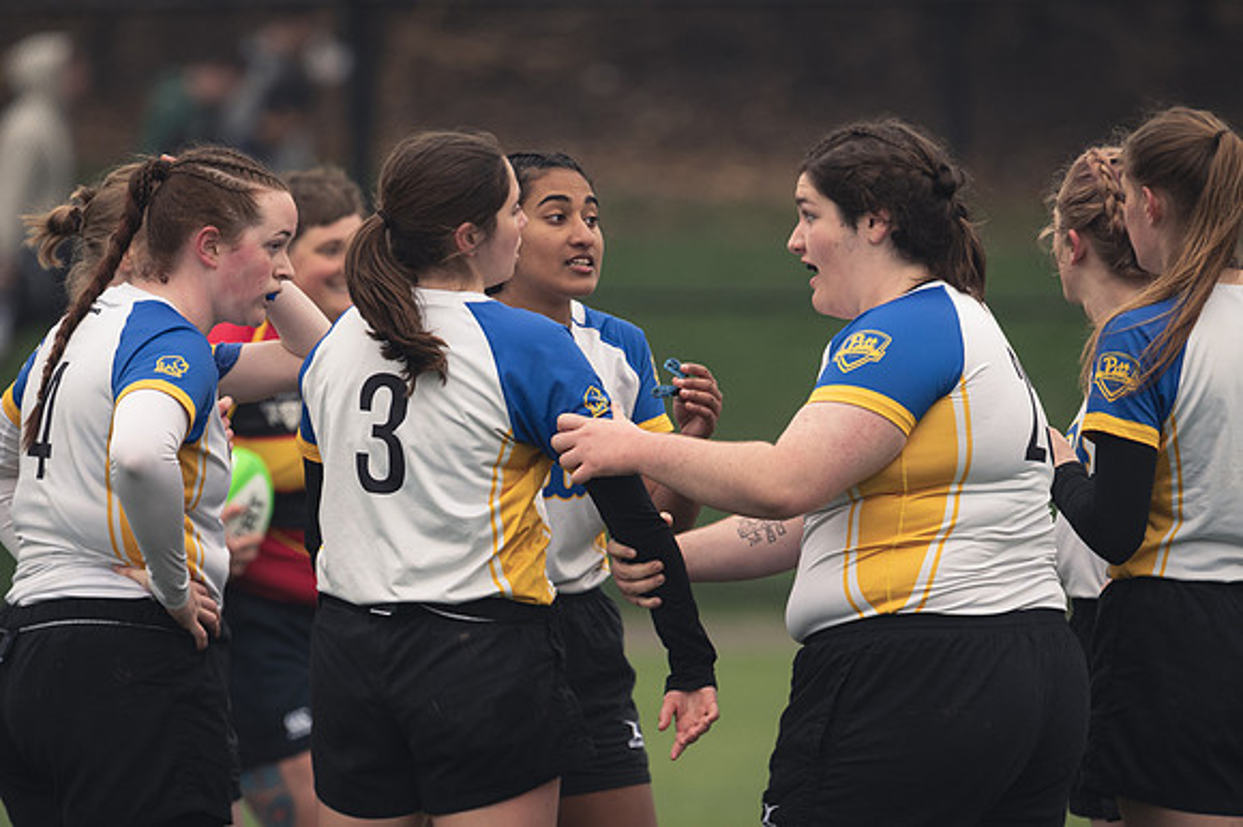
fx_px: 28468
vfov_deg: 1.7
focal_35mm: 825
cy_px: 414
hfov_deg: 2.5
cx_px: 622
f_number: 6.3
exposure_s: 1/800
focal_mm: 550
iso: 900
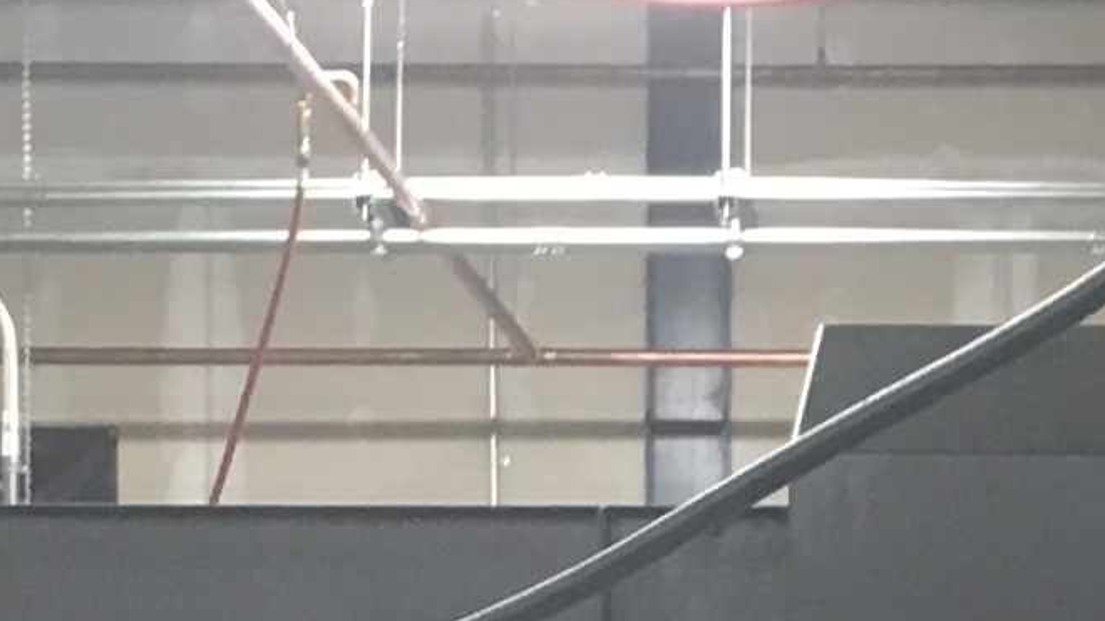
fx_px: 5654
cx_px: 1066
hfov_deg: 11.1
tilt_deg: -3.9
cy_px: 1694
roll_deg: -0.7
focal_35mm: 193
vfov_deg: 5.9
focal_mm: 4.15
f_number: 2.2
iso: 100
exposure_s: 1/30
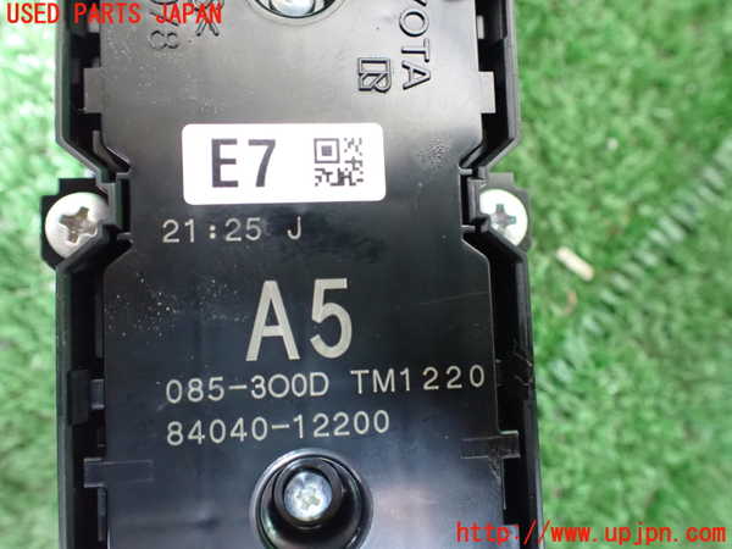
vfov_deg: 46.8
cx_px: 366
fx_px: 634
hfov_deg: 60.0
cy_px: 274
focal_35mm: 30
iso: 1250
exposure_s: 1/30
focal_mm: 5.4
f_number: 2.3
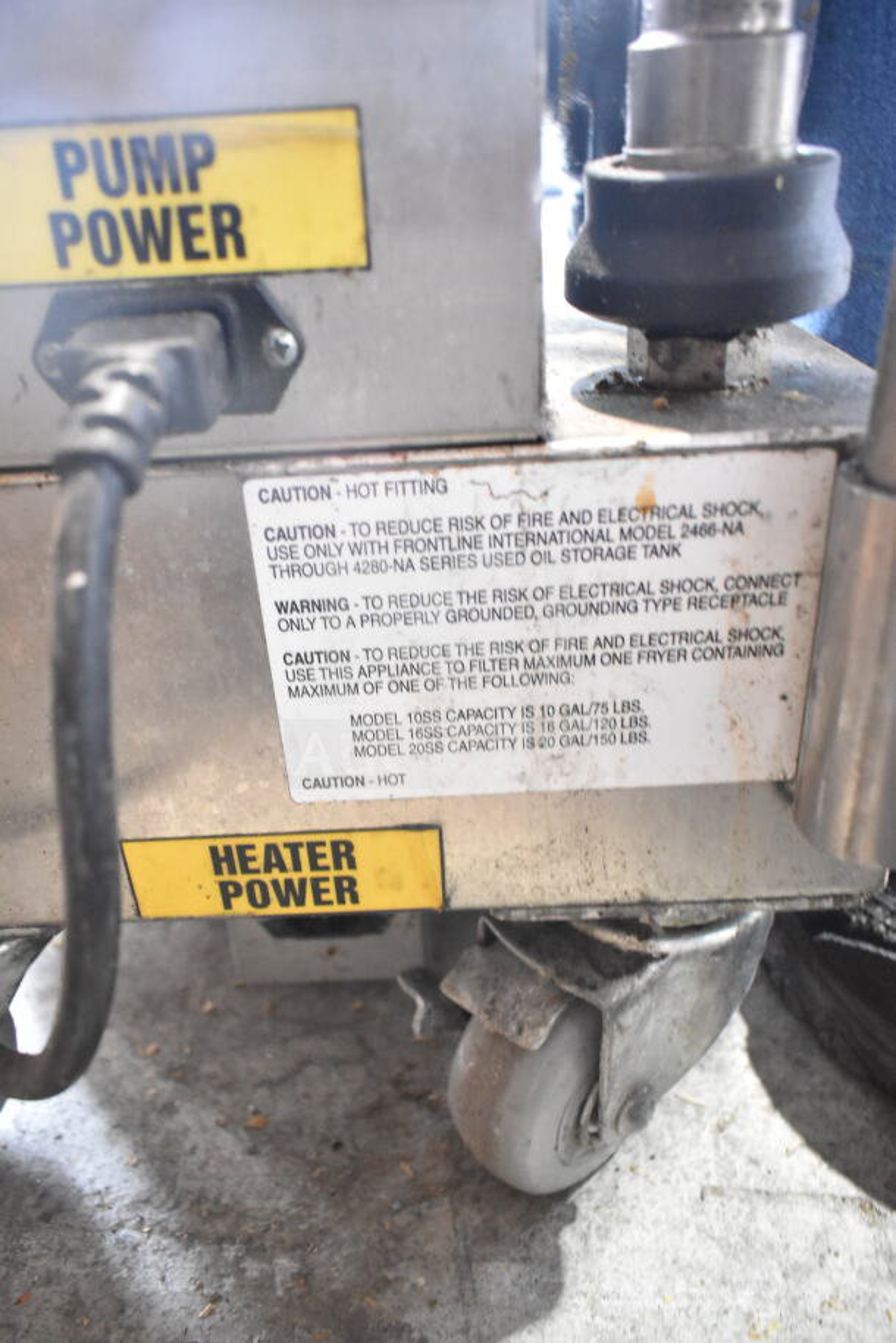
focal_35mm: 27
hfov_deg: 48.0
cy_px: 672
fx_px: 1007
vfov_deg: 67.4
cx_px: 448
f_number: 3.5
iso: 5000
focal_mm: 18
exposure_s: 1/30
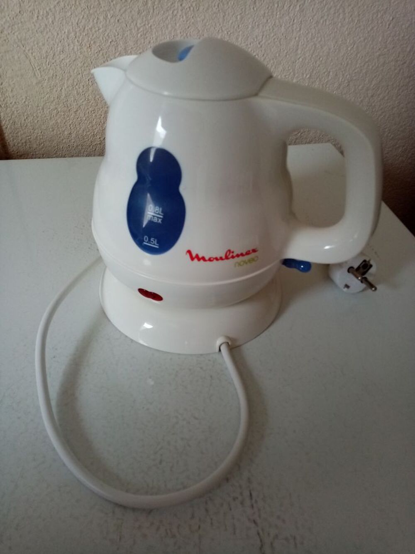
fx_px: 416
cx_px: 208
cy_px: 277
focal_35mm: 26
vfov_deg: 67.3
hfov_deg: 53.1
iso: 191
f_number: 1.8
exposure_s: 1/33.3
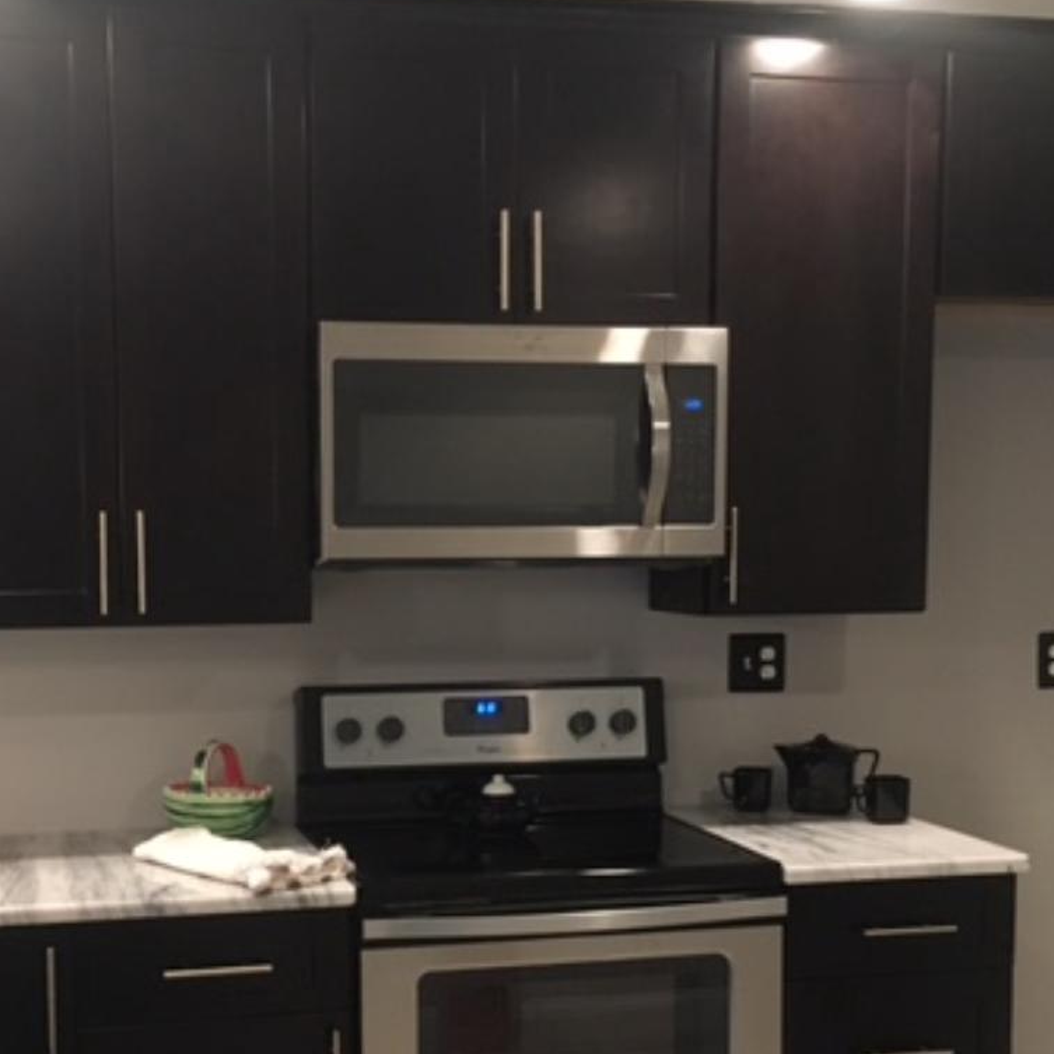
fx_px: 1688
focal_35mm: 49
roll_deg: -0.6
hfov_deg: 34.4
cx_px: 368
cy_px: 693
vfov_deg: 34.4
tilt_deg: -4.7
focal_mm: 4.15
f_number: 2.2
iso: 200
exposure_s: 1/30
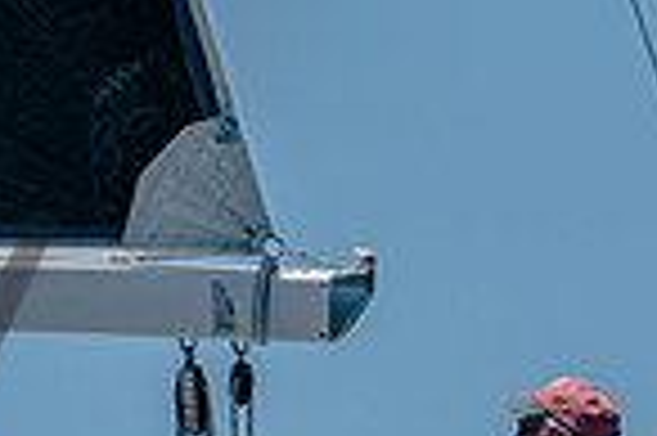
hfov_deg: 1.2
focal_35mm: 1666
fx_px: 30370
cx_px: 26
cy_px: 707
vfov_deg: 0.8
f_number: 5.6
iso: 200
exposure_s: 1/1600
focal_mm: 260
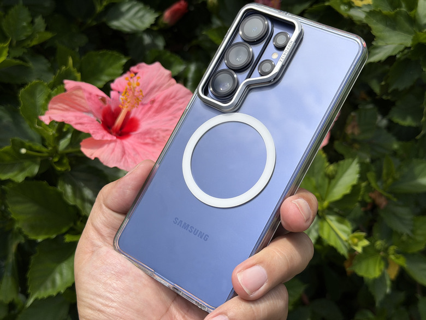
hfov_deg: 39.7
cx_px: 213
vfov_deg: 30.3
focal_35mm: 48
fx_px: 591
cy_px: 160
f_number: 1.78
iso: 64
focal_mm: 6.76
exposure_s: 1/6024
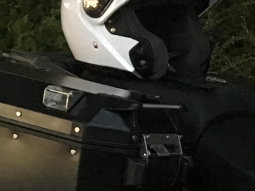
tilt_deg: -18.6
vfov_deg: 10.4
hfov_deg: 12.5
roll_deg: +0.3
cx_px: 495
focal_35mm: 141
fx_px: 1039
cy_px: 210
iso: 250
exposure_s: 1/15
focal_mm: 4.15
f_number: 2.2
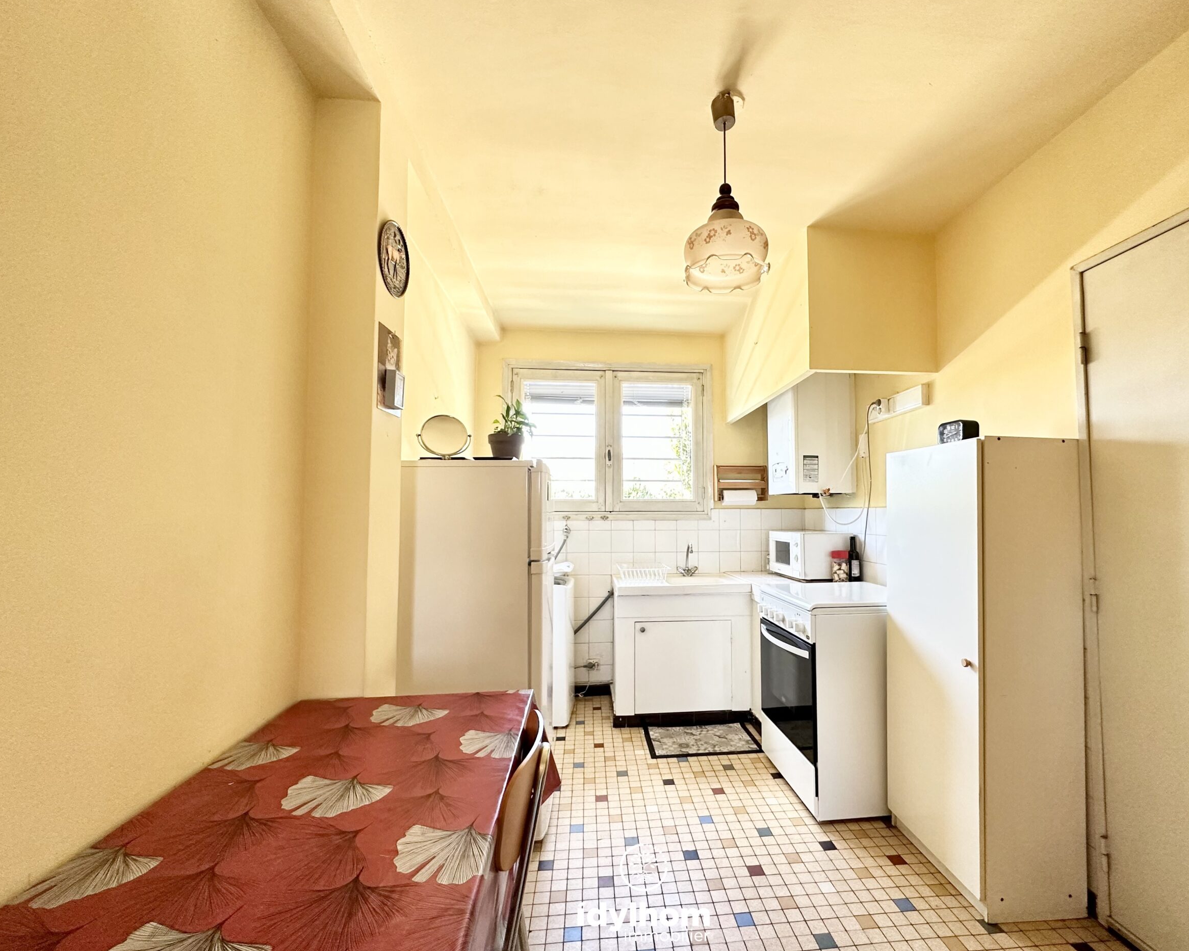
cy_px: 485
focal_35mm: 15
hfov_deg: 96.6
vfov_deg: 84.0
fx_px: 528
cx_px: 641
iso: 320
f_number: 2.2
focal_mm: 2.22
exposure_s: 1/100
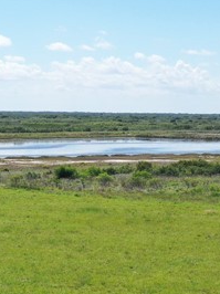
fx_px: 934
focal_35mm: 110
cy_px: 207
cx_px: 119
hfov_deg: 13.4
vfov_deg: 17.8
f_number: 5.6
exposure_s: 1/500
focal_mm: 10.26
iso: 100
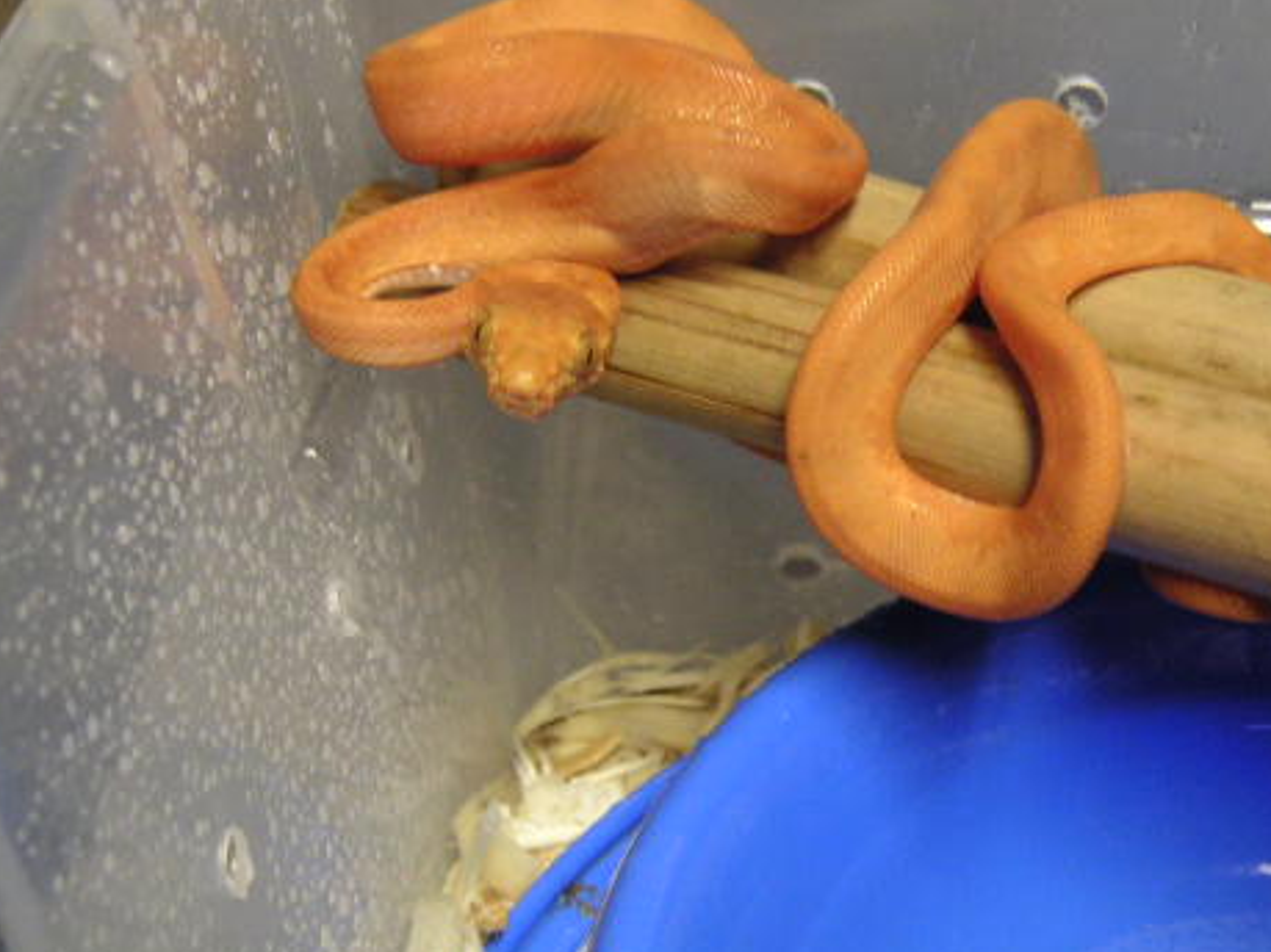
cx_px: 709
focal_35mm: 67
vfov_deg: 21.8
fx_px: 2459
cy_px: 327
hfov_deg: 29.0
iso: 100
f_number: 2.9
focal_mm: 7.5
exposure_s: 1/4
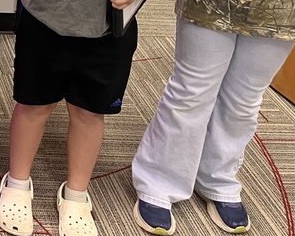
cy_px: -115
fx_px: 768
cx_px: -168
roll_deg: -0.3
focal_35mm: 88
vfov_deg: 16.0
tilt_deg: -15.9
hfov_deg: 18.7
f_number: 1.6
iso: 160
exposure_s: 1/60
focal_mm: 5.1
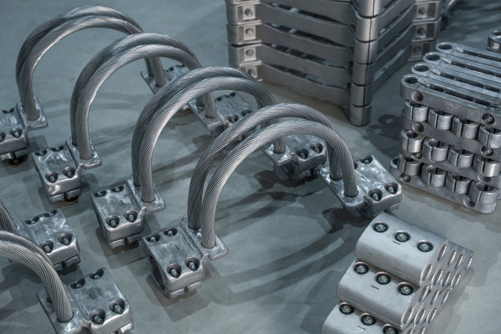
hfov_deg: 36.9
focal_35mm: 54
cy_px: 167
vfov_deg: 25.1
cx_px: 250
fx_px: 752
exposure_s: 1/80
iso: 400
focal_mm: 54
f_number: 4
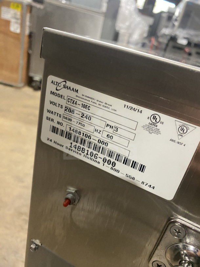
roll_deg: -14.2
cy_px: 134
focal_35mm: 25
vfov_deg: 69.4
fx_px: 193
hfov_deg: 54.9
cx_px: 100
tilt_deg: -23.4
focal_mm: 4.25
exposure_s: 1/60
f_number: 1.8
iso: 320
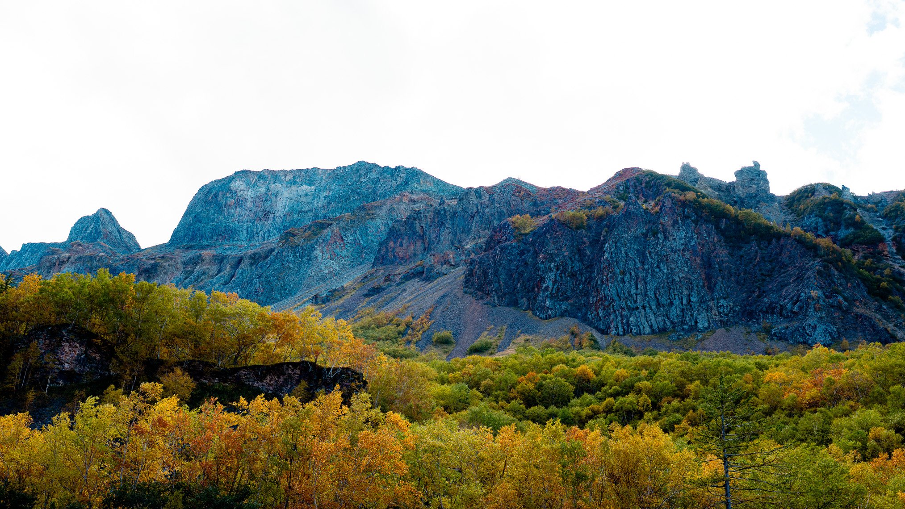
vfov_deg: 32.8
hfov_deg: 55.3
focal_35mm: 36
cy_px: 262
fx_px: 864
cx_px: 453
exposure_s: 1/100
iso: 100
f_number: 5
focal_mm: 34
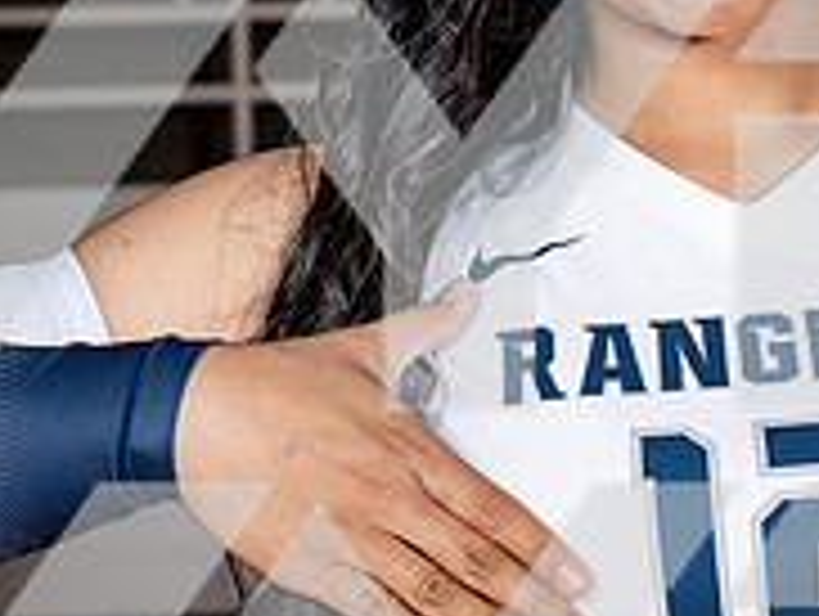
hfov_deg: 9.2
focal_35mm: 214
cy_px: 178
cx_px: 648
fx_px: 5070
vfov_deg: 7.0
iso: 100
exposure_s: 1/250
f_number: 8
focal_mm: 70
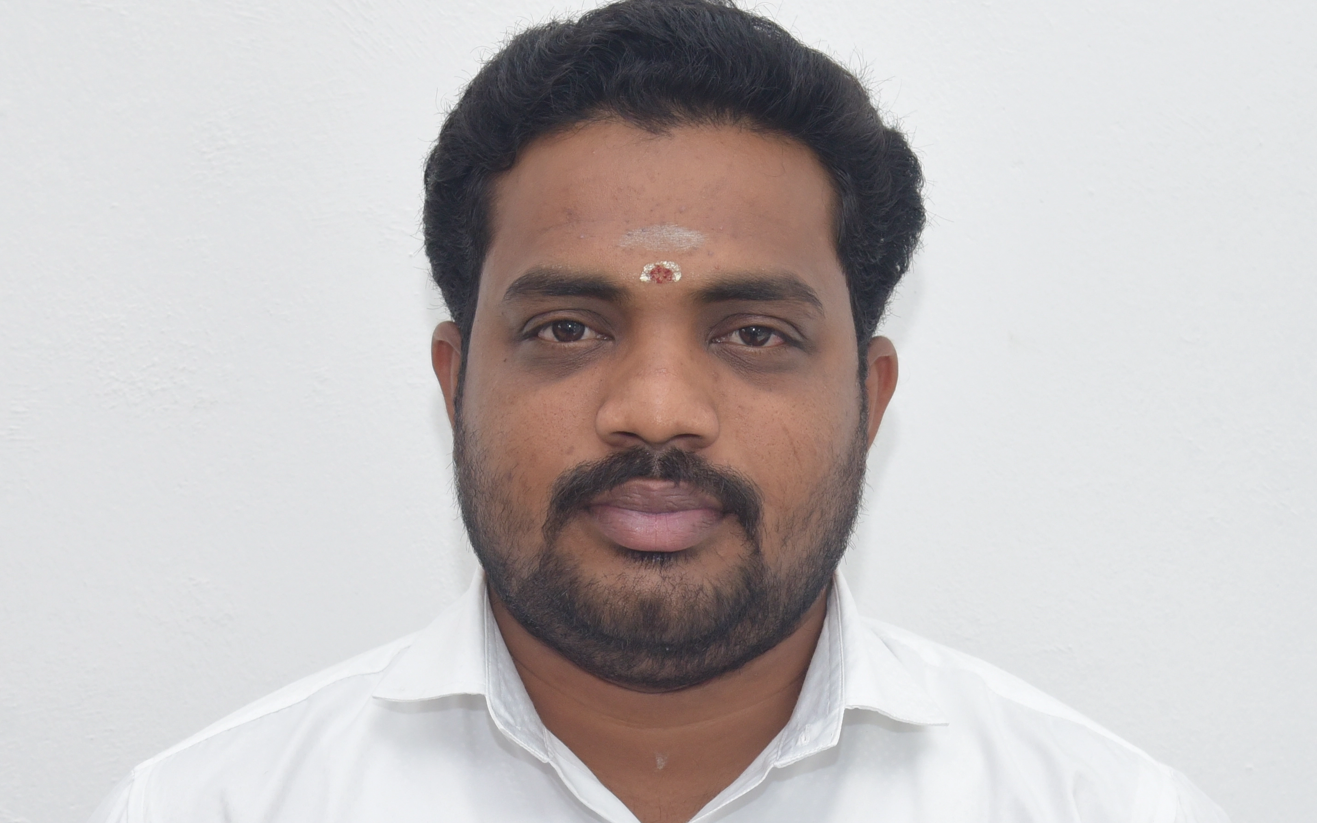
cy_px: 621
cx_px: 717
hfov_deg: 16.7
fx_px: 4487
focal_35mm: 125
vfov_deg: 10.5
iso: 1000
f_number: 5.6
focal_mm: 58
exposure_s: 1/160
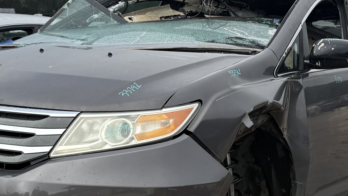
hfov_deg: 30.5
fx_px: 637
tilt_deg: -6.5
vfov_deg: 17.5
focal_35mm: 69
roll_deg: +3.5
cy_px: 98
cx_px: 201
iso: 80
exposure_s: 1/2907
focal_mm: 6.76
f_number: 1.78
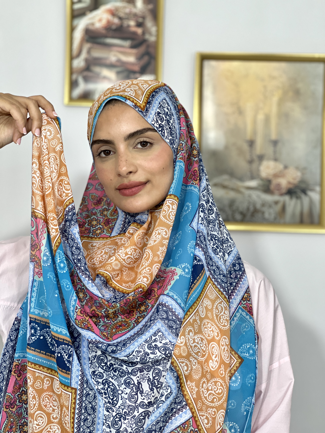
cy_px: 216
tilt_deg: +1.1
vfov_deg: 25.3
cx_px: 162
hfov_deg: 19.1
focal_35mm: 77
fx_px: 964
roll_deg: +0.5
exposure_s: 1/100
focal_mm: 9
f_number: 2.8
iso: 200
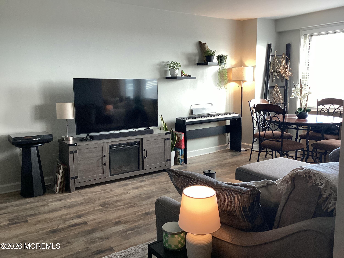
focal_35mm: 31
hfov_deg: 58.4
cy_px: 129
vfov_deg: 45.4
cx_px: 172
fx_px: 308
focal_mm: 3.3
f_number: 2.4
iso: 100
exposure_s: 1/60
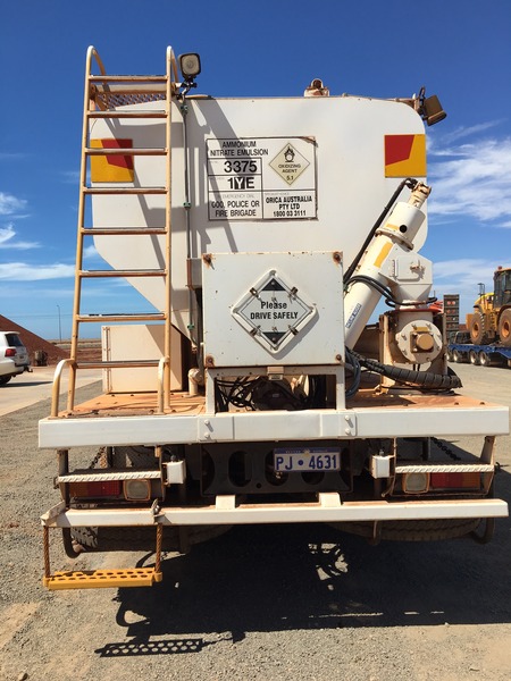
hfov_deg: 48.2
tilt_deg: +1.5
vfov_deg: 61.7
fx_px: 571
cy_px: 340
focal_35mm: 29
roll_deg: -0.1
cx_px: 256
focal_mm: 4.15
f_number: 2.2
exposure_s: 1/2024
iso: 25
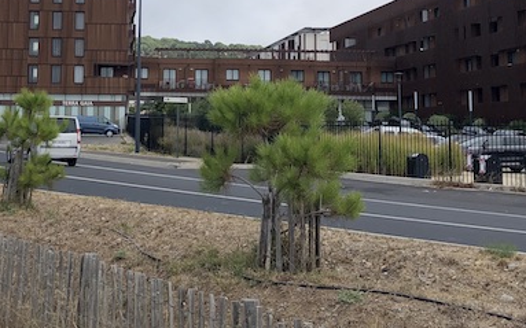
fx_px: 888
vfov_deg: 20.6
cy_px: 43
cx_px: 140
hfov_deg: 32.4
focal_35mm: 62
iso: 20
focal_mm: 4
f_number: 1.8
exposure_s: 1/2825
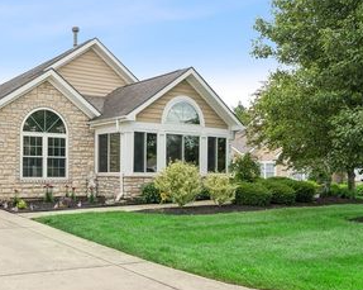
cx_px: 66
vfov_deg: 40.1
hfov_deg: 46.4
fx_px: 395
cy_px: 175
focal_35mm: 37
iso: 100
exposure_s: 1/80
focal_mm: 15
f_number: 8
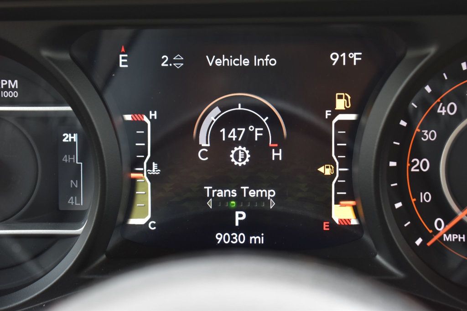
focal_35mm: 82
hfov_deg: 24.6
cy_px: 156
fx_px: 1070
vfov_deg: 16.5
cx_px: 234
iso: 400
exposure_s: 1/30
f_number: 7.1
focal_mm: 55
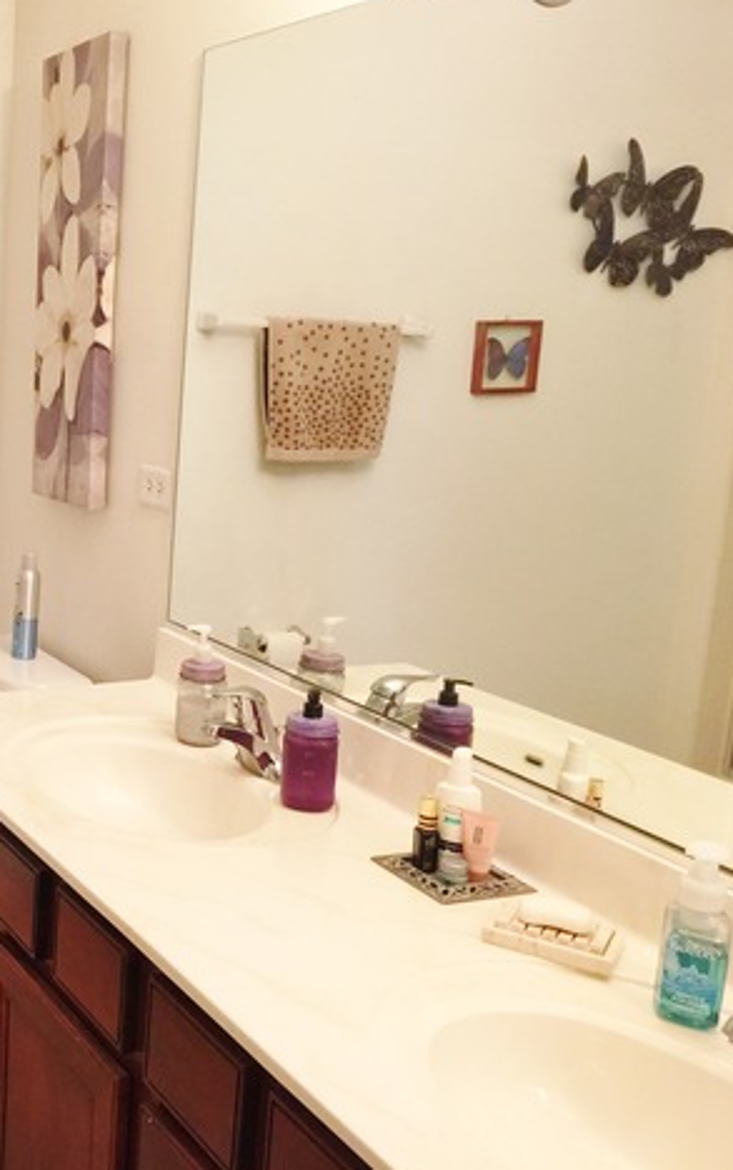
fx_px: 1341
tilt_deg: -11.2
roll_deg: -1.2
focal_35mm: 42
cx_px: -53
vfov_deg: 47.2
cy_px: 585
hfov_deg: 28.1
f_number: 2.2
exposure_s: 1/15
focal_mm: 4.15
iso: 64
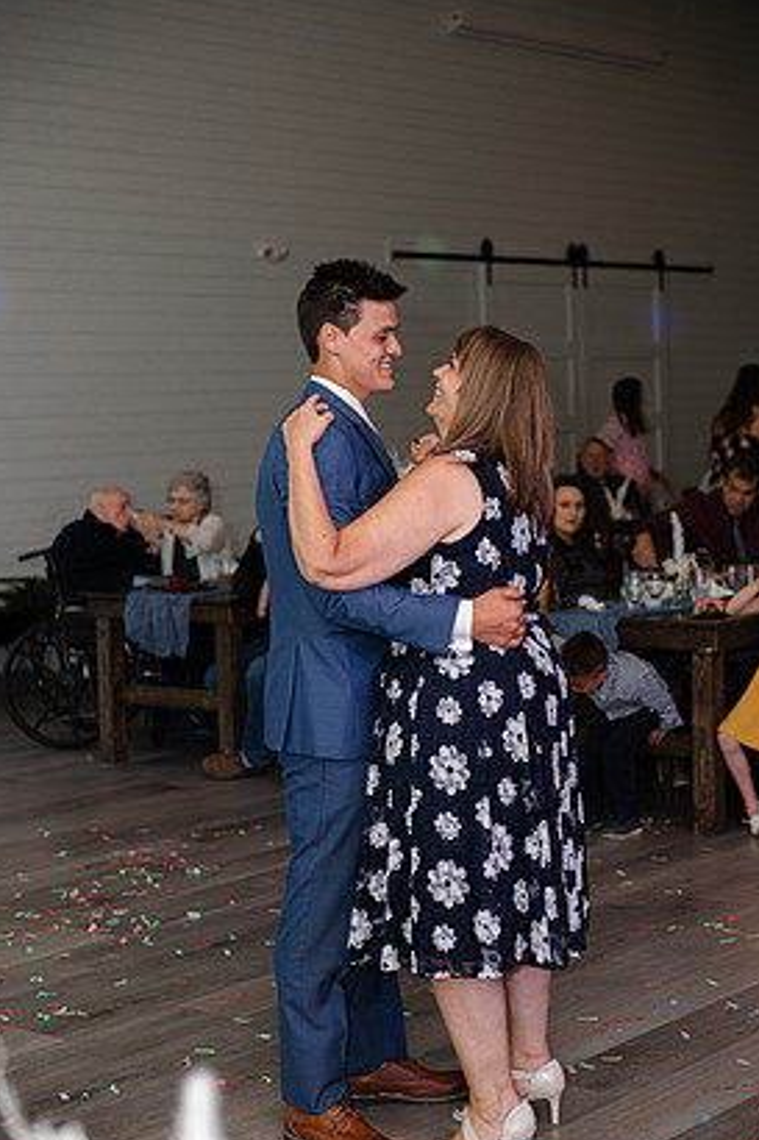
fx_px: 2152
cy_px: 595
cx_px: 399
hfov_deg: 20.0
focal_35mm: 68
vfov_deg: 29.7
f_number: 2.8
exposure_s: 1/160
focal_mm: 62
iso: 400
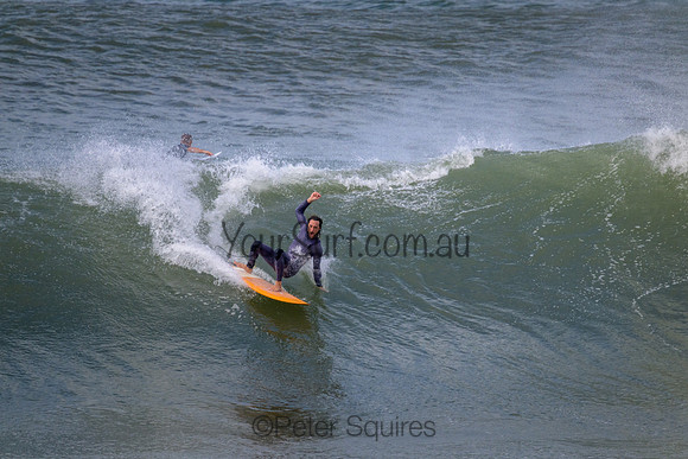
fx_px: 15292
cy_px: 230
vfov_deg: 1.7
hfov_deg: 2.6
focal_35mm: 800
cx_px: 344
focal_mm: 800
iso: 1100
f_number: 11
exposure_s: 1/2000
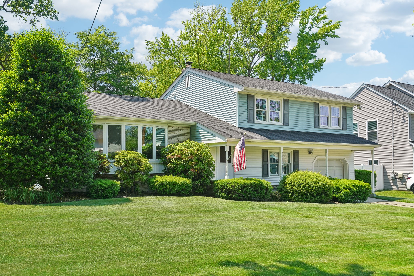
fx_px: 403
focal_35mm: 35
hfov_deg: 54.4
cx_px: 207
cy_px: 138
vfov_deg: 37.9
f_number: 8
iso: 400
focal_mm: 35
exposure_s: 1/160
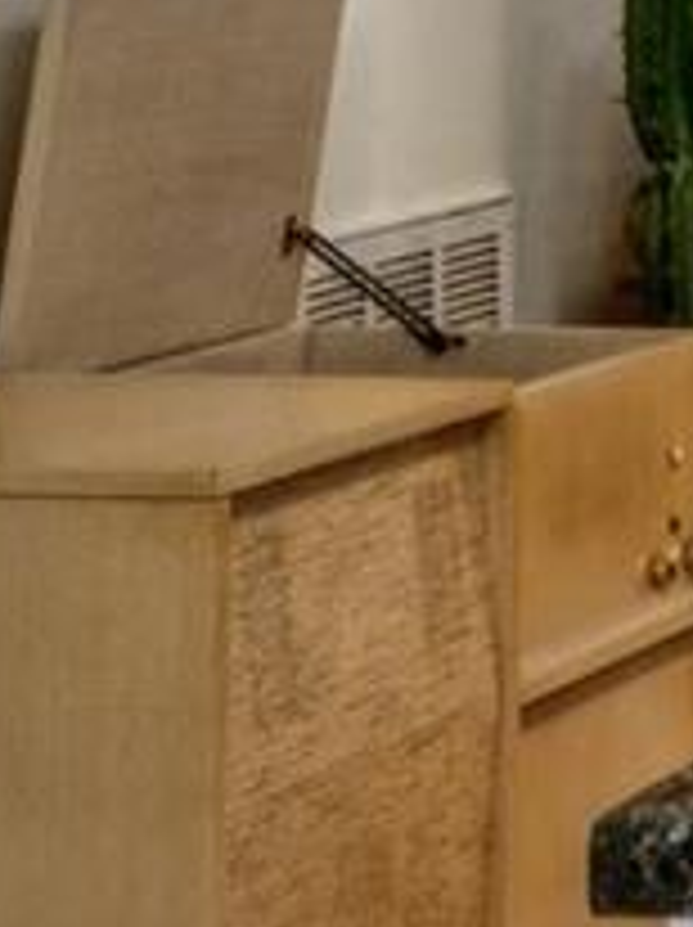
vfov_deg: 12.5
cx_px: 2529
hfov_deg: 7.5
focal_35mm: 154
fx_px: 4118
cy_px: -173
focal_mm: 16.1
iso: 400
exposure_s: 1/8
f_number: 13
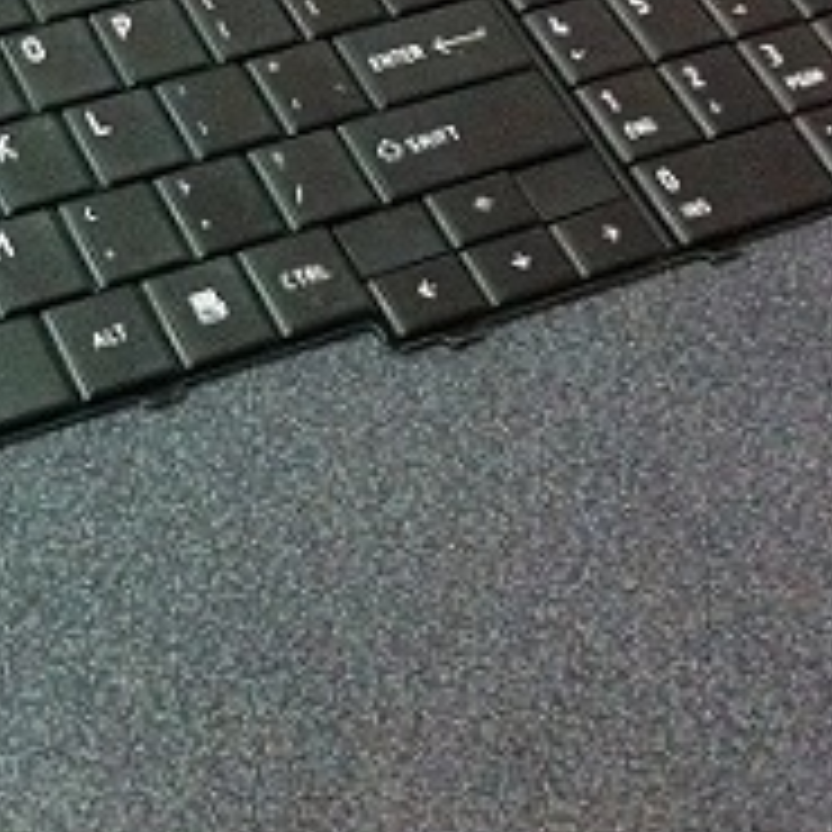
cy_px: 175
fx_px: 2121
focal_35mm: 78
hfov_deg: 21.2
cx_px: -54
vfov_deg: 21.9
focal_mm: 3.85
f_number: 2.8
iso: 800
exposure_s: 1/15
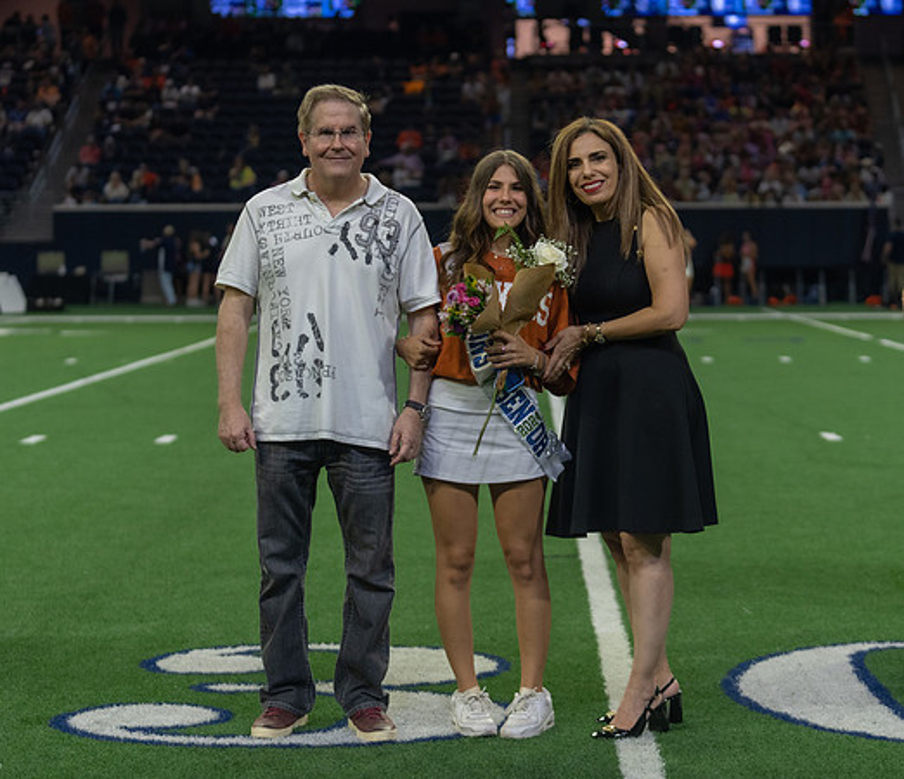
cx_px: 497
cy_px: 360
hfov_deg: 19.4
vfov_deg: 16.8
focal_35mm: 96
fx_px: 2645
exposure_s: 1/320
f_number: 2.8
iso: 1000
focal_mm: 70
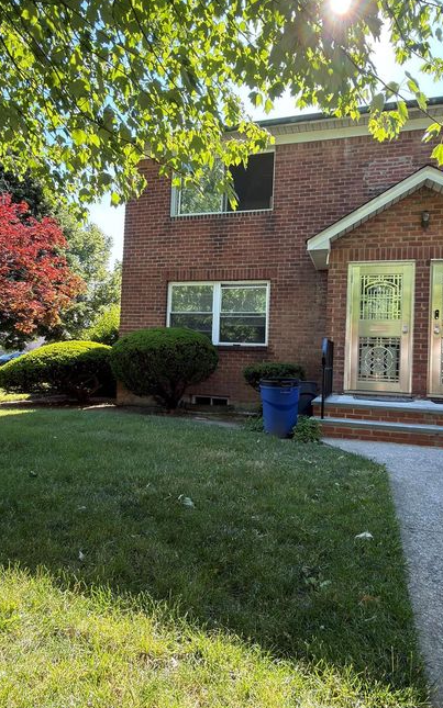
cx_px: 221
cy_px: 352
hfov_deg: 53.0
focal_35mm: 23
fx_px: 444
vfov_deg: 77.2
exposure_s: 1/204
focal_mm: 2.22
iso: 40
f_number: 2.2
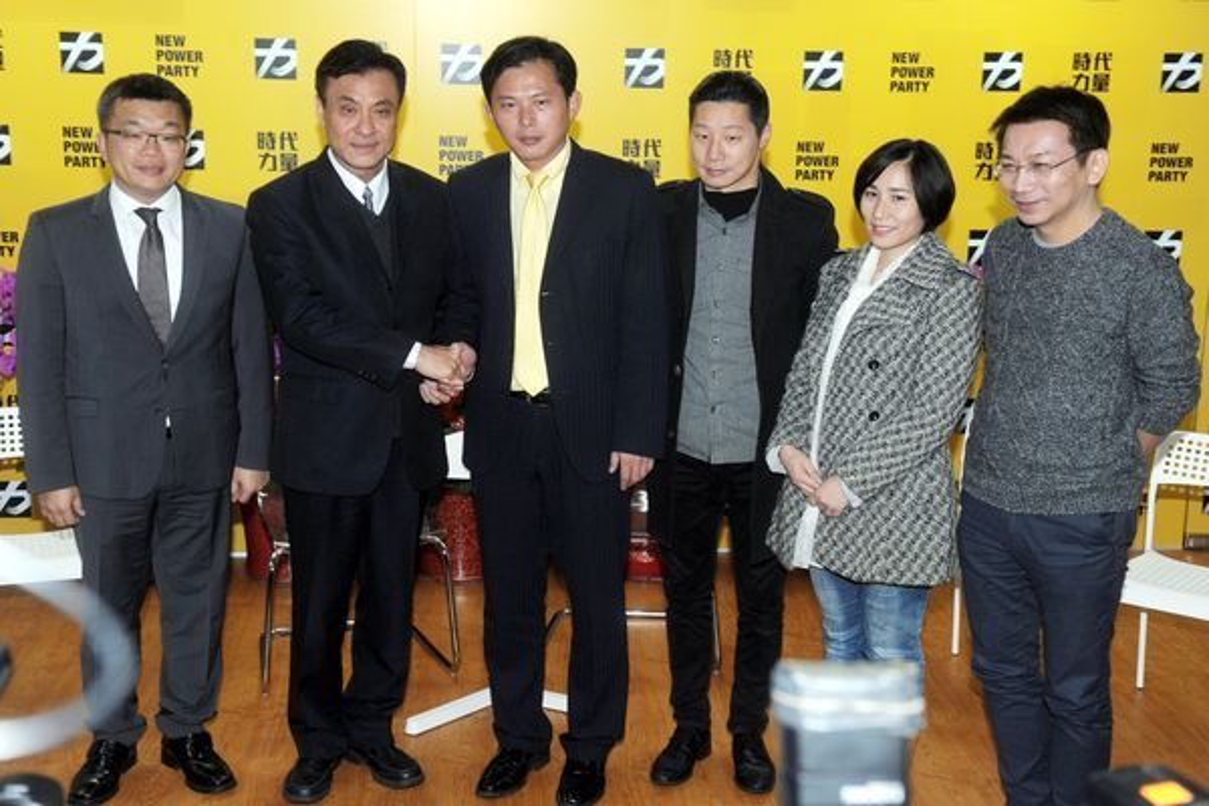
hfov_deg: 41.1
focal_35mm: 48
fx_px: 1612
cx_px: 604
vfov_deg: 28.1
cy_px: 403
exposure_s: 1/250
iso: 640
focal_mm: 48
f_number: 5
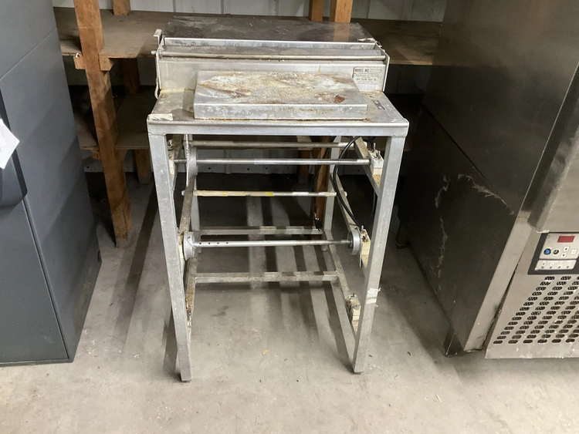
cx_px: 290
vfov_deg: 48.3
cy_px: 217
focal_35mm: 29
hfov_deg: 61.6
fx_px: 485
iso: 250
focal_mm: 3
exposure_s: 1/30
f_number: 1.8
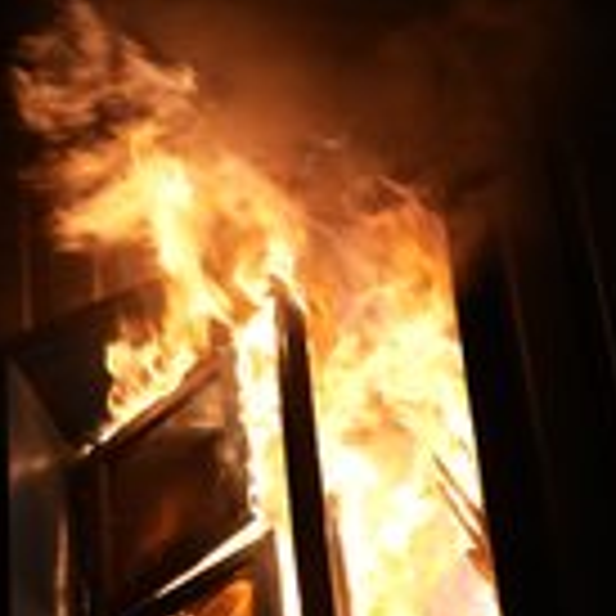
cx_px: 198
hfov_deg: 9.4
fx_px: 3745
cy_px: 524
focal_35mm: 186
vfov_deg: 9.4
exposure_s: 1/80
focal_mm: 75
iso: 320
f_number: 2.8
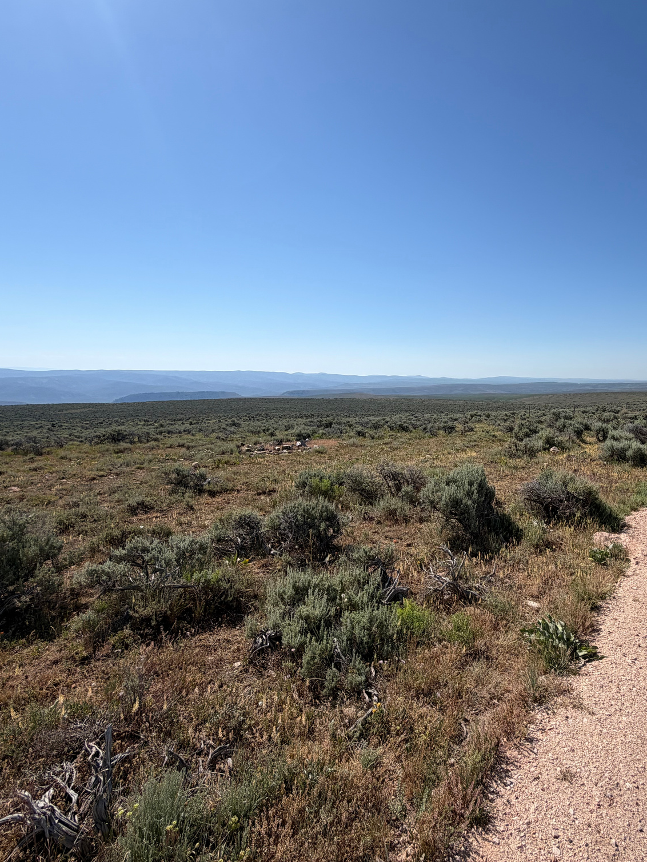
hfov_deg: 67.1
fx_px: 473
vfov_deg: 84.7
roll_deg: +0.9
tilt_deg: -5.9
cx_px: 423
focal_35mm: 19
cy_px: 424
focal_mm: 2.22
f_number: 2.2
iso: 20
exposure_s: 1/1339
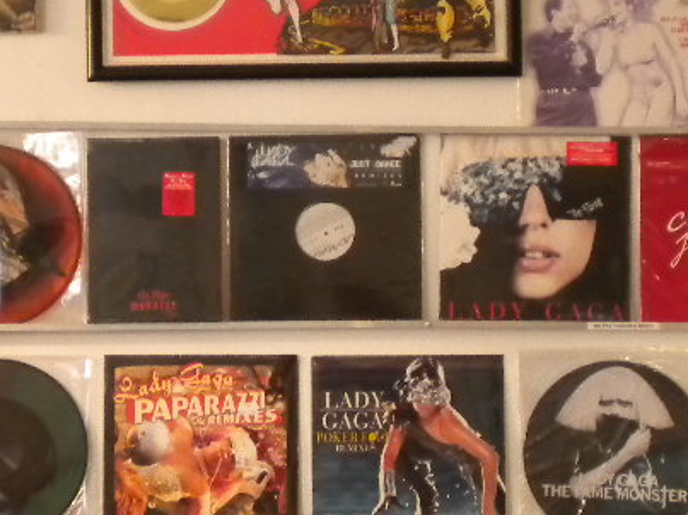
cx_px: 341
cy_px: 283
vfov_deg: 16.6
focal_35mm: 89
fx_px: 1768
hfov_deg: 22.0
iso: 400
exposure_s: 1/40.3
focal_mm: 6.3
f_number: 3.1
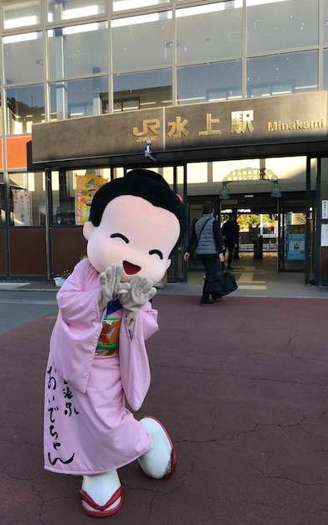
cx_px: 134
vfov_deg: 62.9
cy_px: 265
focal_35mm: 30
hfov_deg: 41.7
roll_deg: +1.4
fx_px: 429
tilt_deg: -2.4
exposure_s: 1/332
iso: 20
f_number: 1.8
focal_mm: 3.99
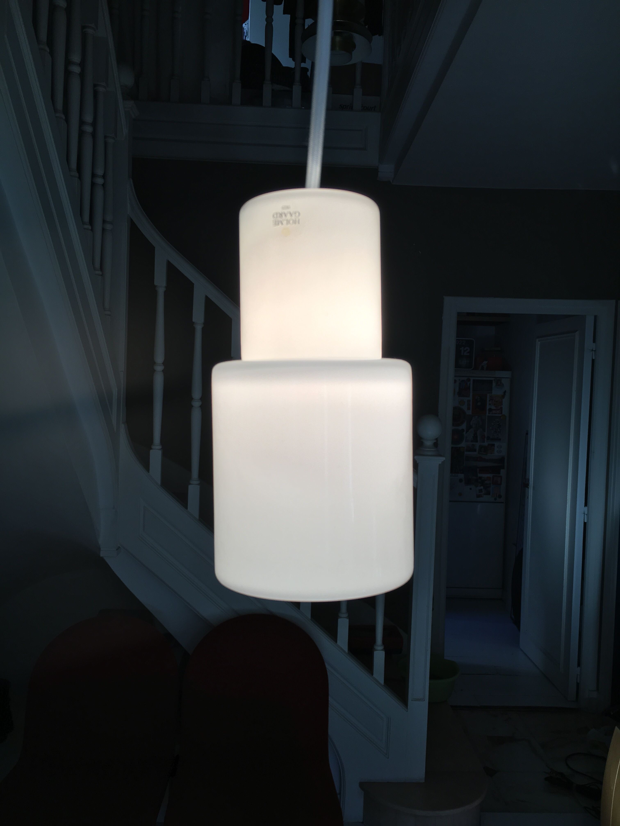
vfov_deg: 61.7
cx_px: 310
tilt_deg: -3.0
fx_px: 693
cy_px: 413
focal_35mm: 29
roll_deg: -2.4
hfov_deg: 48.2
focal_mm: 4.15
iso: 25
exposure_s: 1/184
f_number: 2.2
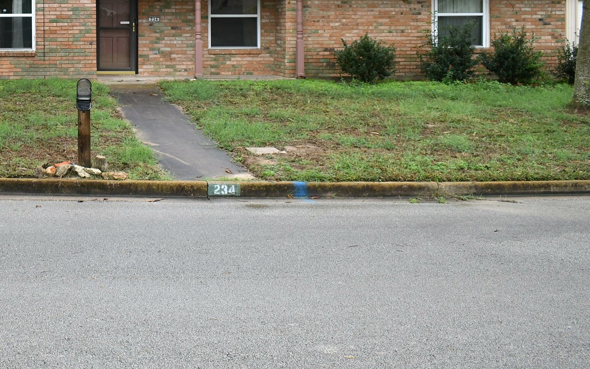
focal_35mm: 50
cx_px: 84
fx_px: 804
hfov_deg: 38.1
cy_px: 31
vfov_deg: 25.0
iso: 280
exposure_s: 1/250
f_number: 5.6
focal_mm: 18
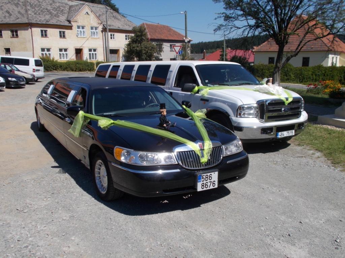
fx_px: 339
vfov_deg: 41.8
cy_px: 129
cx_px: 172
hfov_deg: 54.0
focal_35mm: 34
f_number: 9.2
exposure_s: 1/200
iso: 80
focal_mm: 6
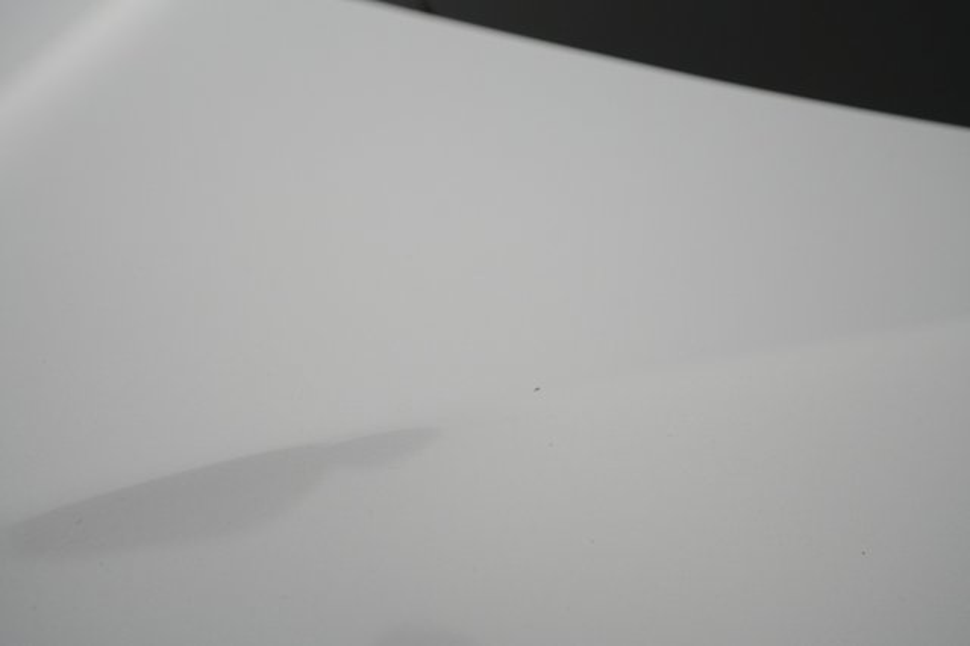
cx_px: 485
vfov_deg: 46.4
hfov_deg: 65.5
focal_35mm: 28
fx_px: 754
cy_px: 323
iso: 2000
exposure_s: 1/100
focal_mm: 28
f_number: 4.5
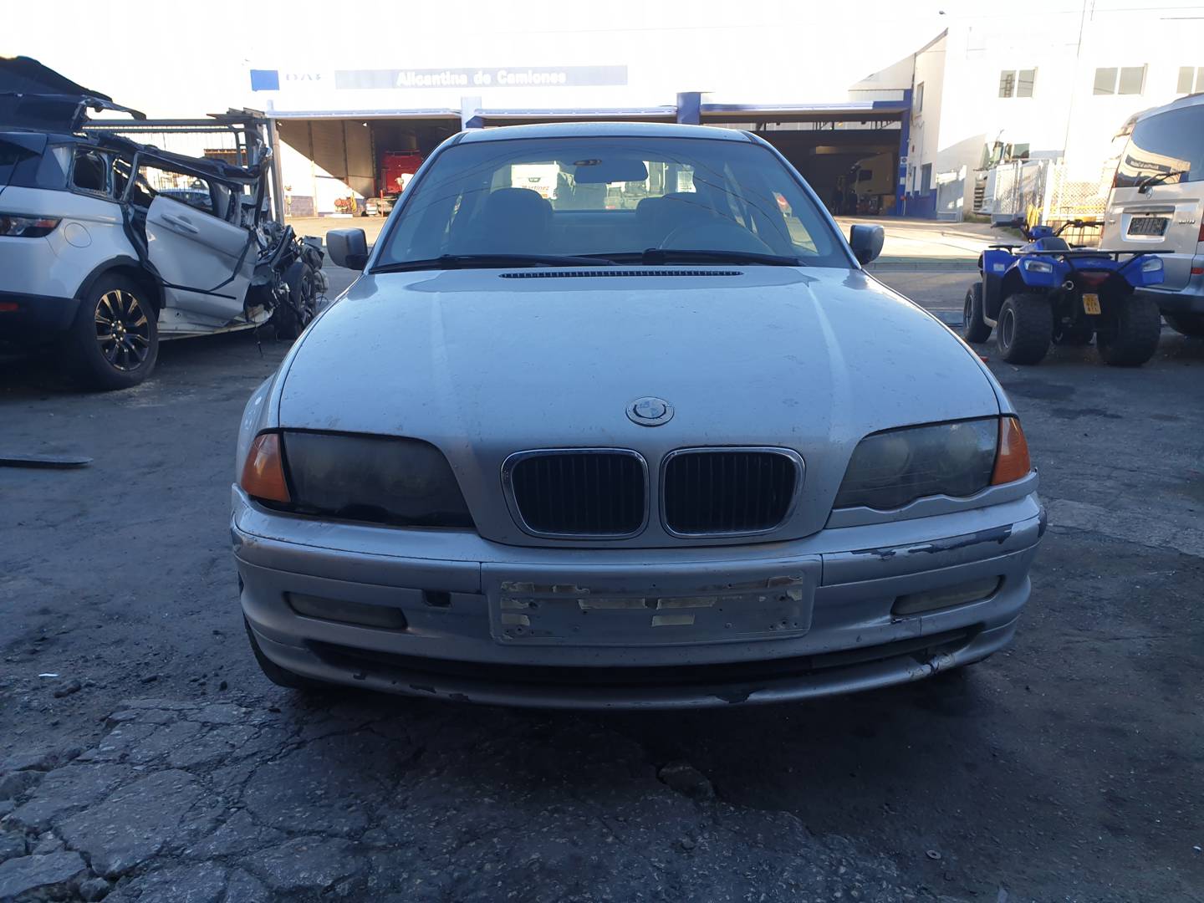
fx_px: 904
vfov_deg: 53.1
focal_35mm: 26
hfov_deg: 67.3
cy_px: 452
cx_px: 602
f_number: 2.4
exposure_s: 1/312
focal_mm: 4.3
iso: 50
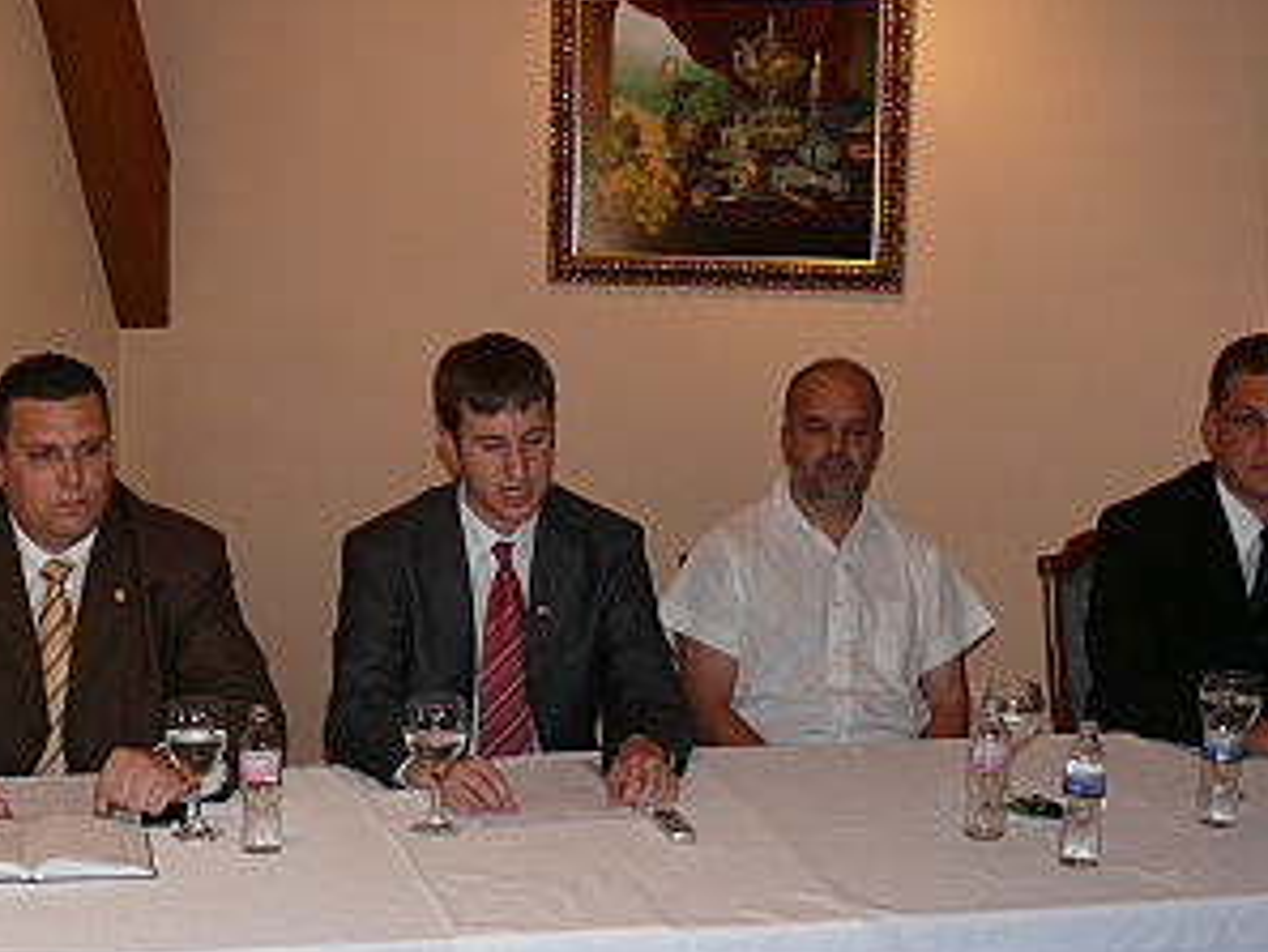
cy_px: 606
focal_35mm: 53
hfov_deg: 35.9
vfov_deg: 27.4
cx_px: 461
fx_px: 1942
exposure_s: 1/30
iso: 100
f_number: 2.8
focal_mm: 7.4
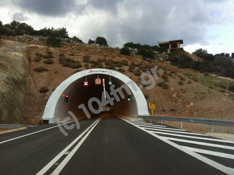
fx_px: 236
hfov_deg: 52.7
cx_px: 117
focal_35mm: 35
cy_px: 88
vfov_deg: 40.6
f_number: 2.8
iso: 80
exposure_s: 1/321
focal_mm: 3.85
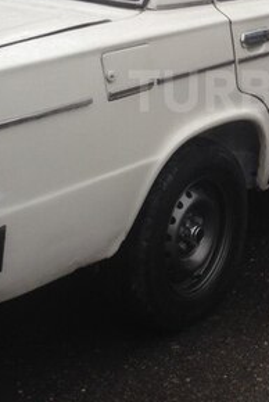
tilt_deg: -9.7
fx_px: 872
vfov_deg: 25.6
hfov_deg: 17.1
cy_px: 91
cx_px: 270
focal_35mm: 78
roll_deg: -0.2
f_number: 2.4
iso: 50
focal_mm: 4.12
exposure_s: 1/137
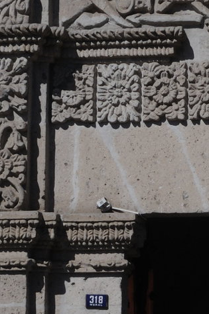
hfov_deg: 8.4
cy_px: 147
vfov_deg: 12.9
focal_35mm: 160
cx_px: 302
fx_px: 1396
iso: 200
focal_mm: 28
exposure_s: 1/640
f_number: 13
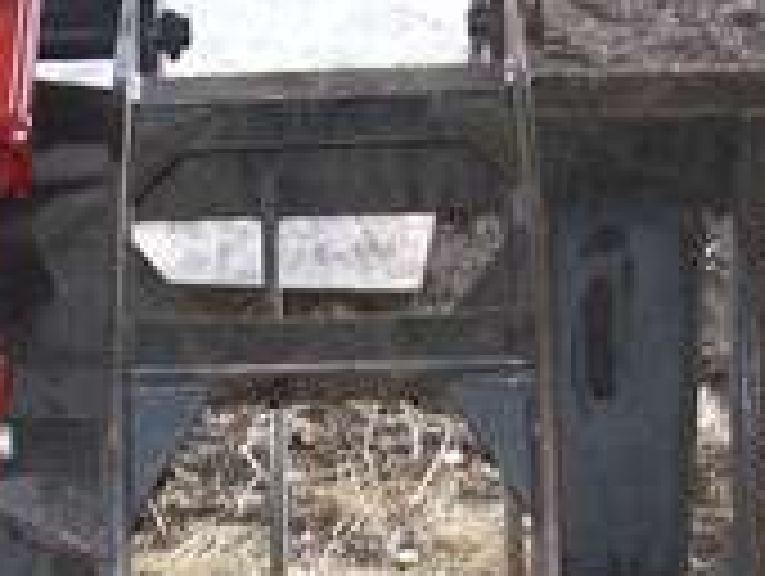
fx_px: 2545
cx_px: 32
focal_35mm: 115
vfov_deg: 12.8
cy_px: 540
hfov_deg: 16.8
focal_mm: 6
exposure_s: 1/64
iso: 200
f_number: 2.7
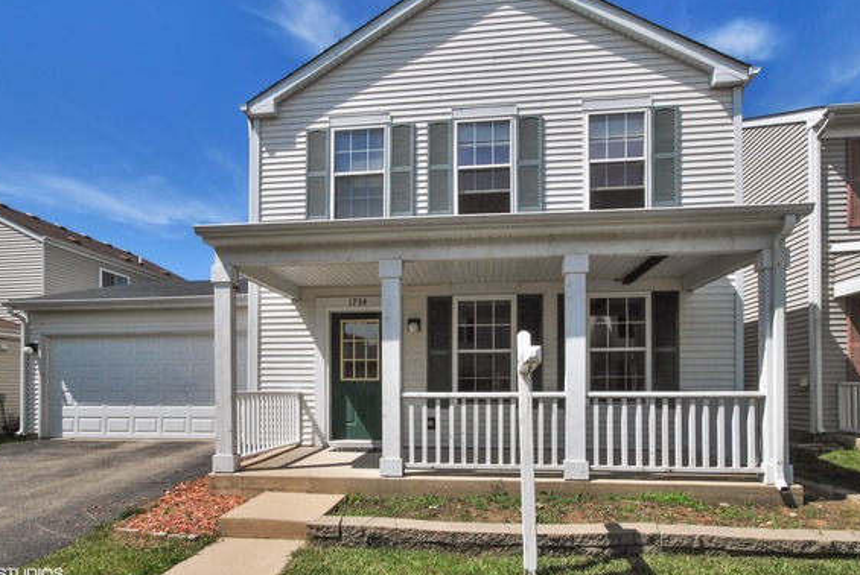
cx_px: 428
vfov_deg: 70.4
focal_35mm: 17
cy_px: 259
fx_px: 407
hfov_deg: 93.2
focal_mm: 10
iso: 200
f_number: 16
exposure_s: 1/400
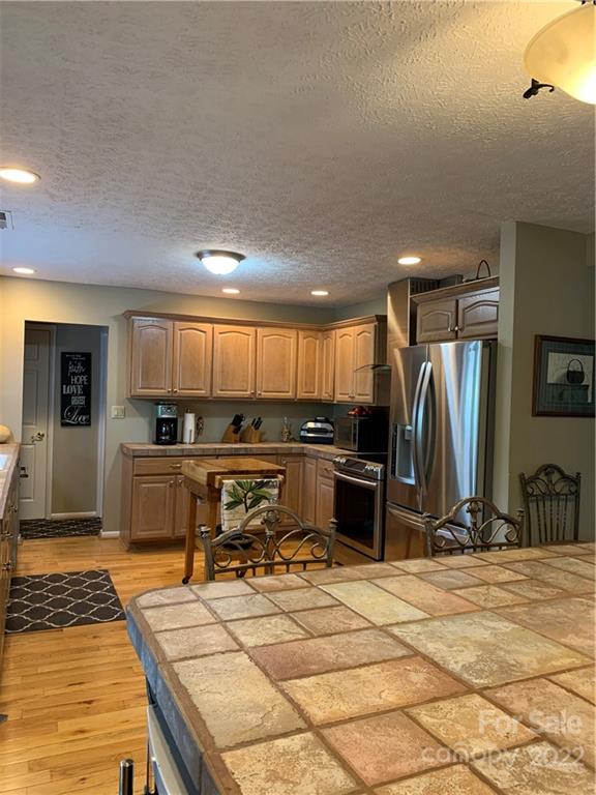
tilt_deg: +0.0
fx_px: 597
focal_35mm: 26
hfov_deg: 53.1
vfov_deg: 67.3
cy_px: 398
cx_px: 298
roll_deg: -2.1
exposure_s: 1/60
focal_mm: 4.25
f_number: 1.8
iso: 250
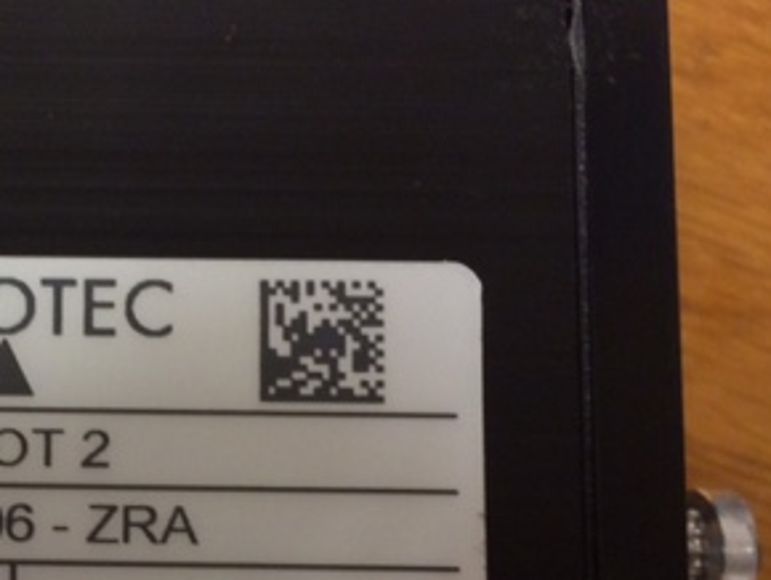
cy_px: 535
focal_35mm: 64
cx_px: -43
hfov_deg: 28.0
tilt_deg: -83.9
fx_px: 1427
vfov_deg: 22.3
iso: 200
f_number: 2.2
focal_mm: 4.15
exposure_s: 1/33
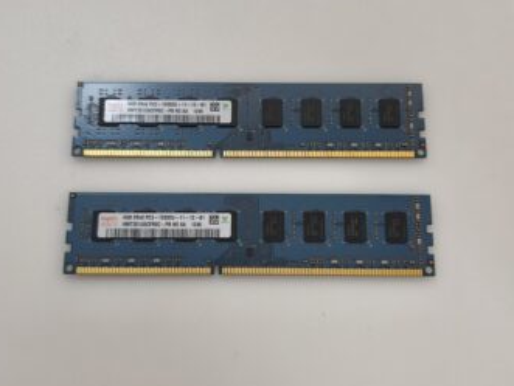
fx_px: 550
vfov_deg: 38.7
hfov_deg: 50.1
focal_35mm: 37
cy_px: 191
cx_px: 255
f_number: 1.6
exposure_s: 1/50
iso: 320
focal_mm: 6.57
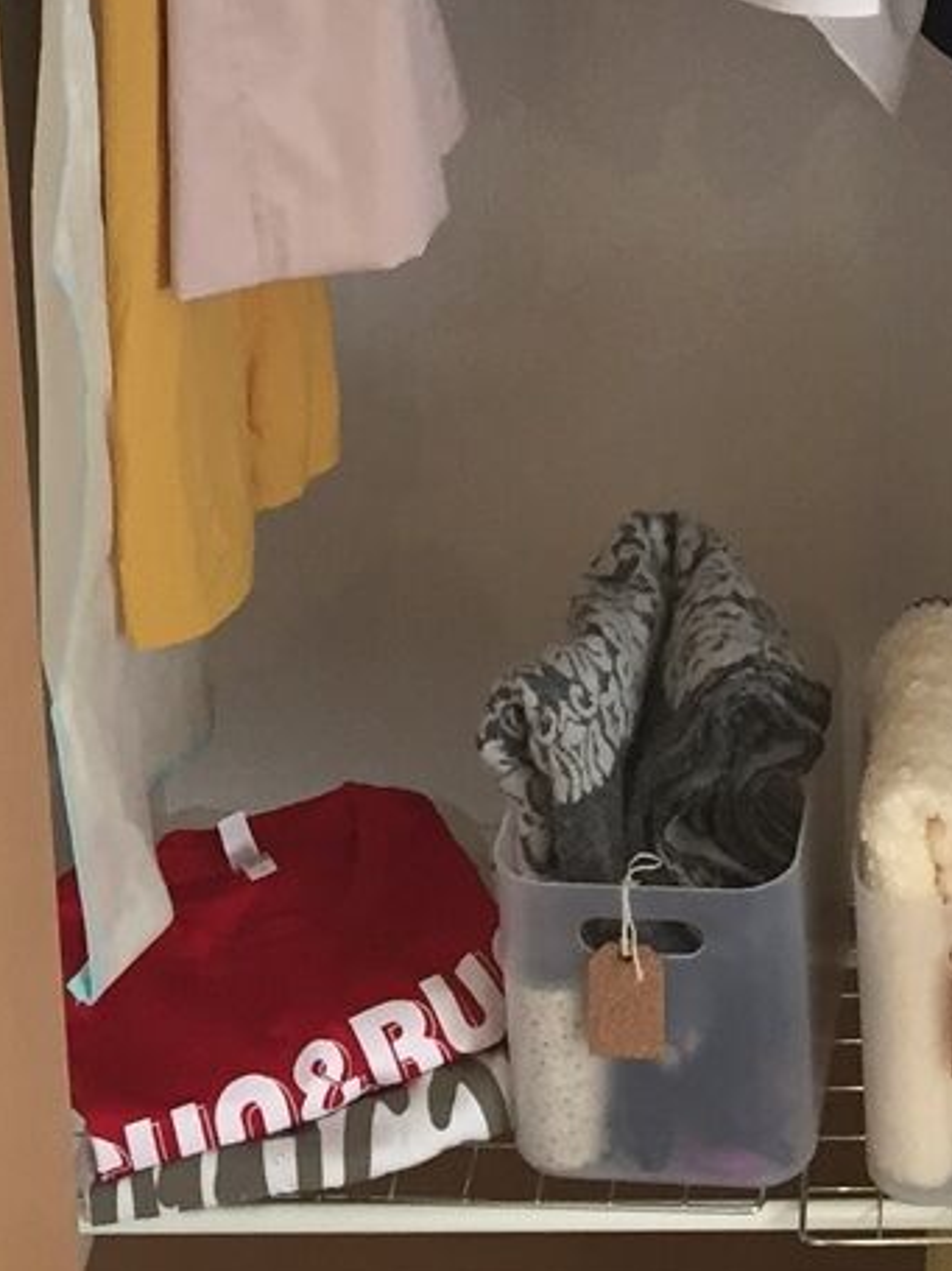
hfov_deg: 14.2
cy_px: -455
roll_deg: +1.5
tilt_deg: -16.2
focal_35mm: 104
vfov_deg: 17.5
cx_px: 712
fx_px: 3815
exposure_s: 1/30
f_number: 2.2
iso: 80
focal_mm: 4.15
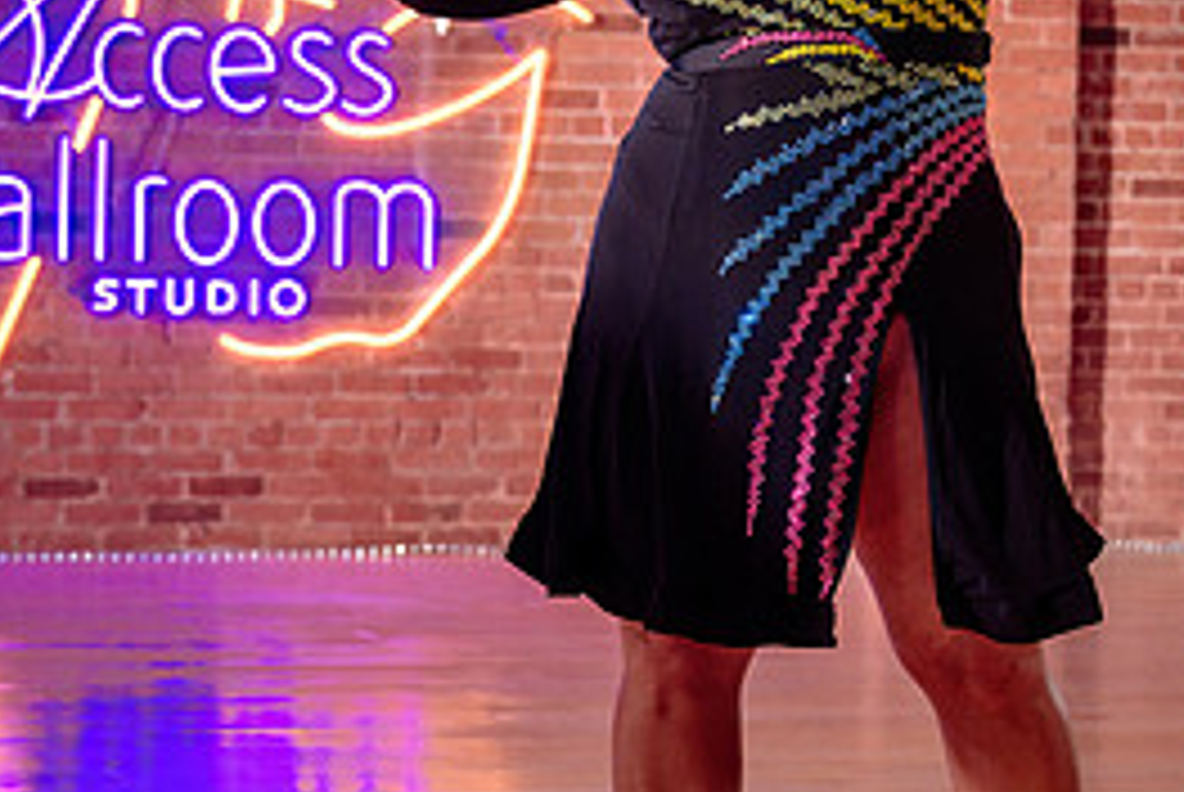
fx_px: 2864
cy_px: 294
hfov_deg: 23.3
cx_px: 446
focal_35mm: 87
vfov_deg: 15.7
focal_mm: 32.5
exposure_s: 1/320
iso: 1250
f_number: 2.8
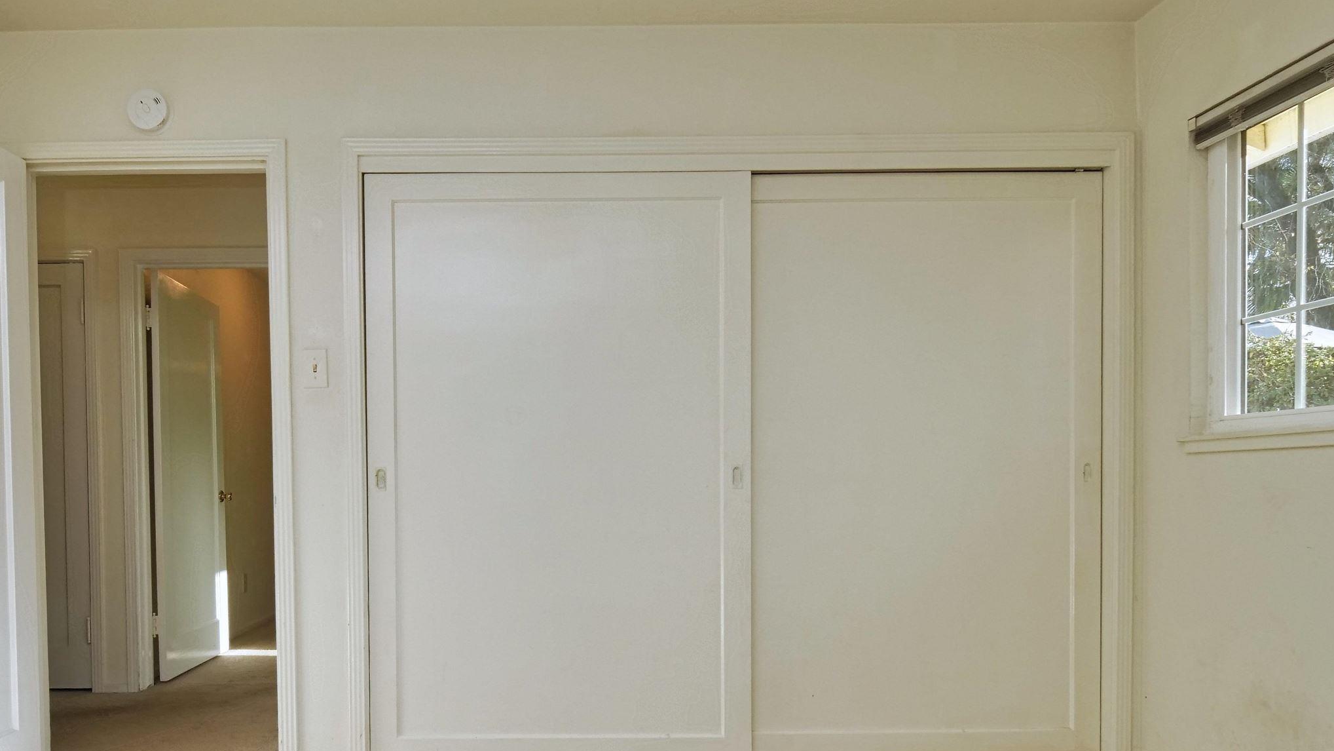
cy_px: 503
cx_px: 561
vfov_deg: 48.7
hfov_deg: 78.1
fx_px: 814
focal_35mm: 23
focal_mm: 7
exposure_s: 1/160
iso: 500
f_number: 7.1
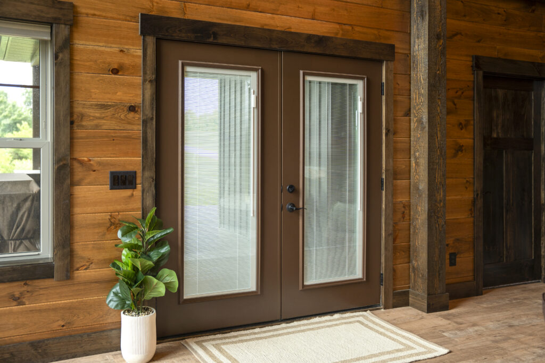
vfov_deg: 37.2
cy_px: 182
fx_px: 540
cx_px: 272
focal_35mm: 36
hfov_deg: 53.5
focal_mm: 35.7
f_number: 2.8
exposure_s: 1/200
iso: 250
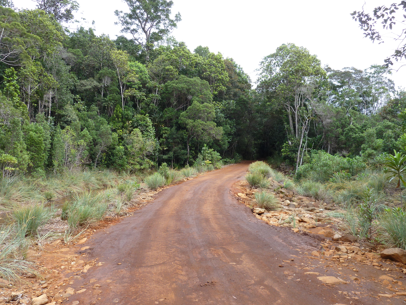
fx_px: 293
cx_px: 203
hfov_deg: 69.4
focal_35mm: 25
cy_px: 152
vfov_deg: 54.9
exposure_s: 1/100
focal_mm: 4.1
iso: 80
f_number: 4
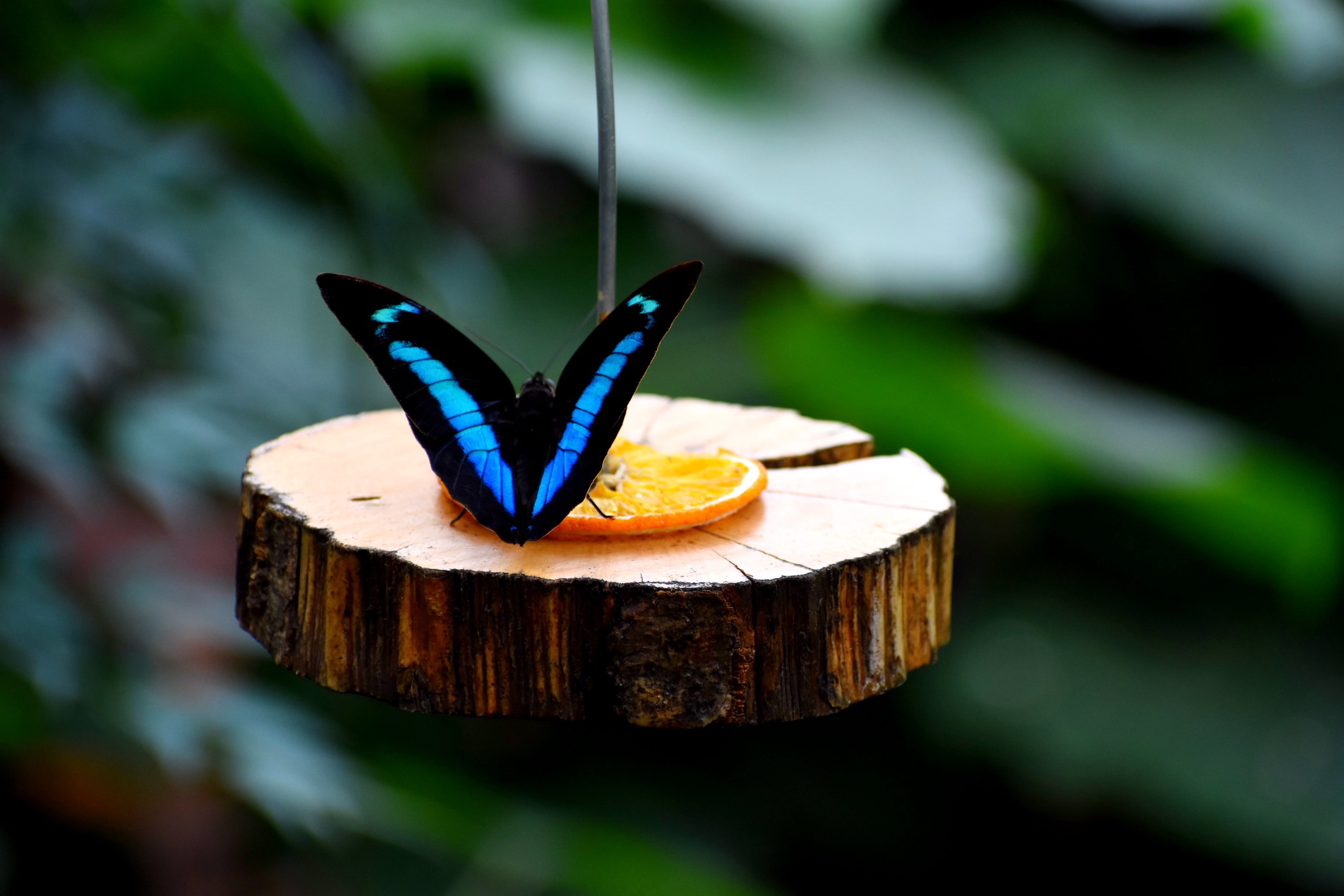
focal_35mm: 255
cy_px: 448
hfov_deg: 8.1
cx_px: 672
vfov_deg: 5.4
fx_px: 9519
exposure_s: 1/320
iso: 800
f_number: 5.6
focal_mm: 170
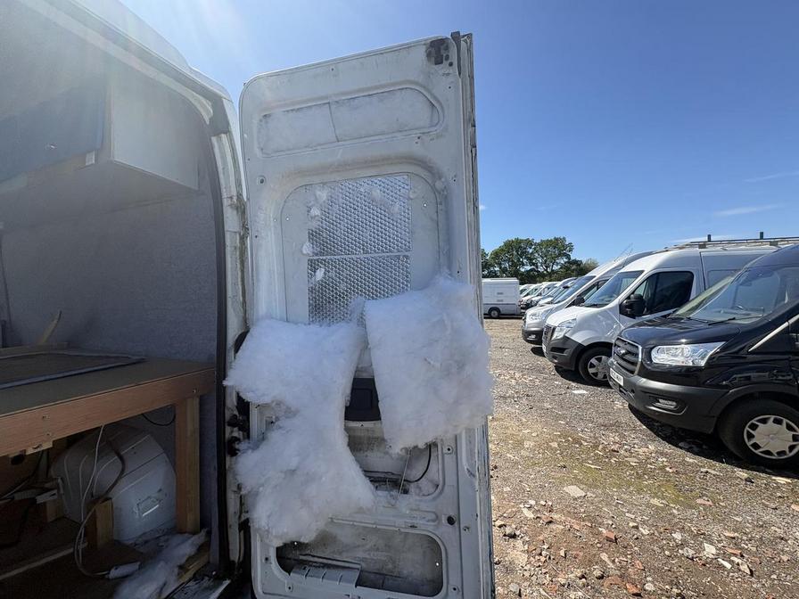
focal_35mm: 14
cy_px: 300
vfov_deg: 85.7
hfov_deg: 102.1
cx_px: 400
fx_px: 323
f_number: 2.2
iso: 50
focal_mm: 2.22
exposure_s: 1/1006
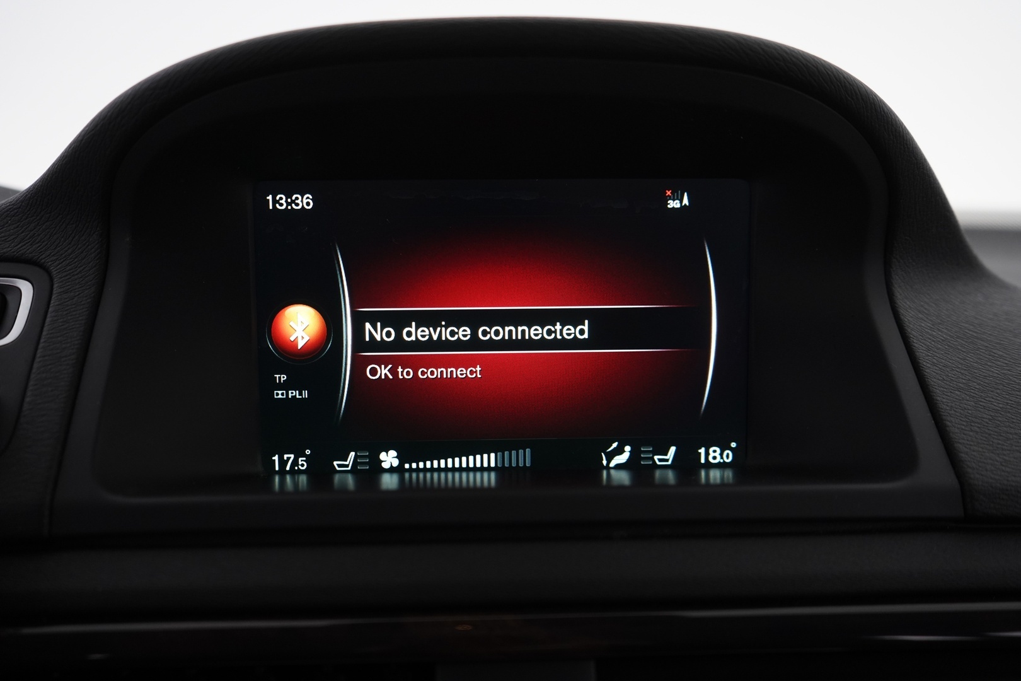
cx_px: 510
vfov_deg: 41.1
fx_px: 907
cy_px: 340
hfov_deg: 58.7
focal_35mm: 32
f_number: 4
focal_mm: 32
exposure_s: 1/40
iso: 1600
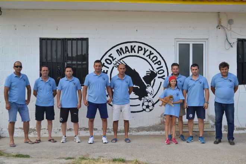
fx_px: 359
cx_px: 123
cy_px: 82
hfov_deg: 37.9
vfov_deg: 25.8
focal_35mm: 52
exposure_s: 1/500
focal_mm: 35
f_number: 5
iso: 640
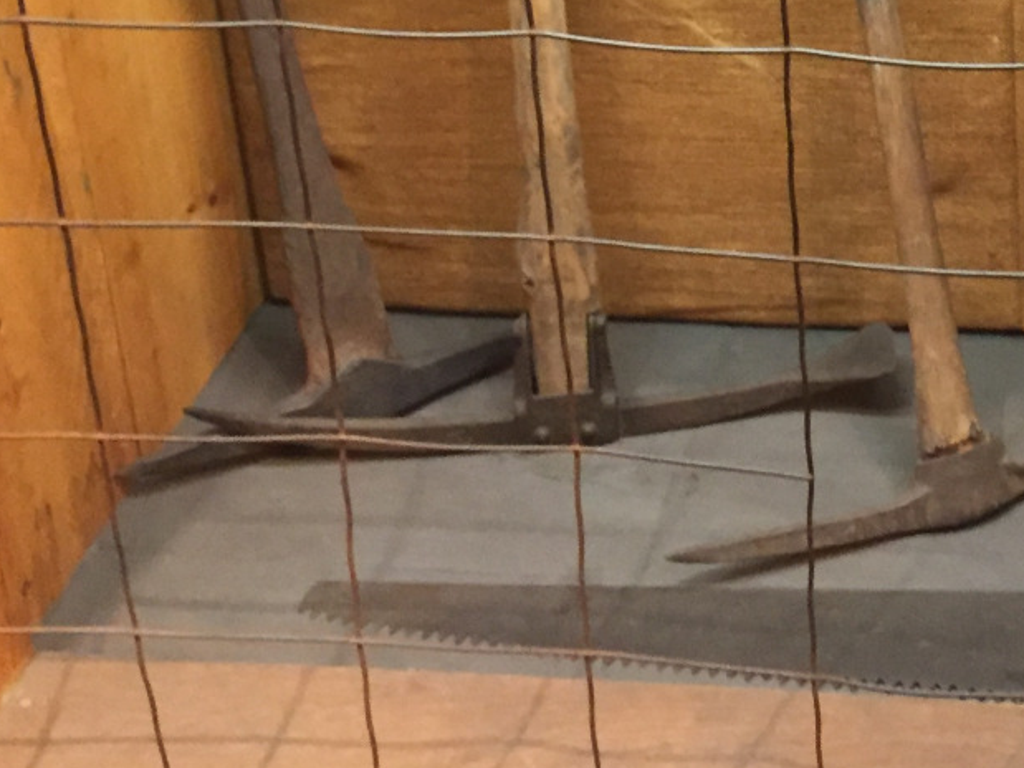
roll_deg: +2.3
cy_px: -164
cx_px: 983
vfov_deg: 18.6
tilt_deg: -22.3
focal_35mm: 75
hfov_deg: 25.0
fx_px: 2218
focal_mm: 4.15
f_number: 2.2
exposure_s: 1/24
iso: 250
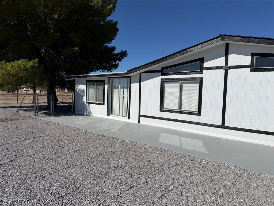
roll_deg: -0.8
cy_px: 103
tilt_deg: -4.7
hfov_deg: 71.6
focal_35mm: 24
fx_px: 190
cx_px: 137
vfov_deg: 56.8
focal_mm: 6.76
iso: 80
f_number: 1.78
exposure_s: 1/14286
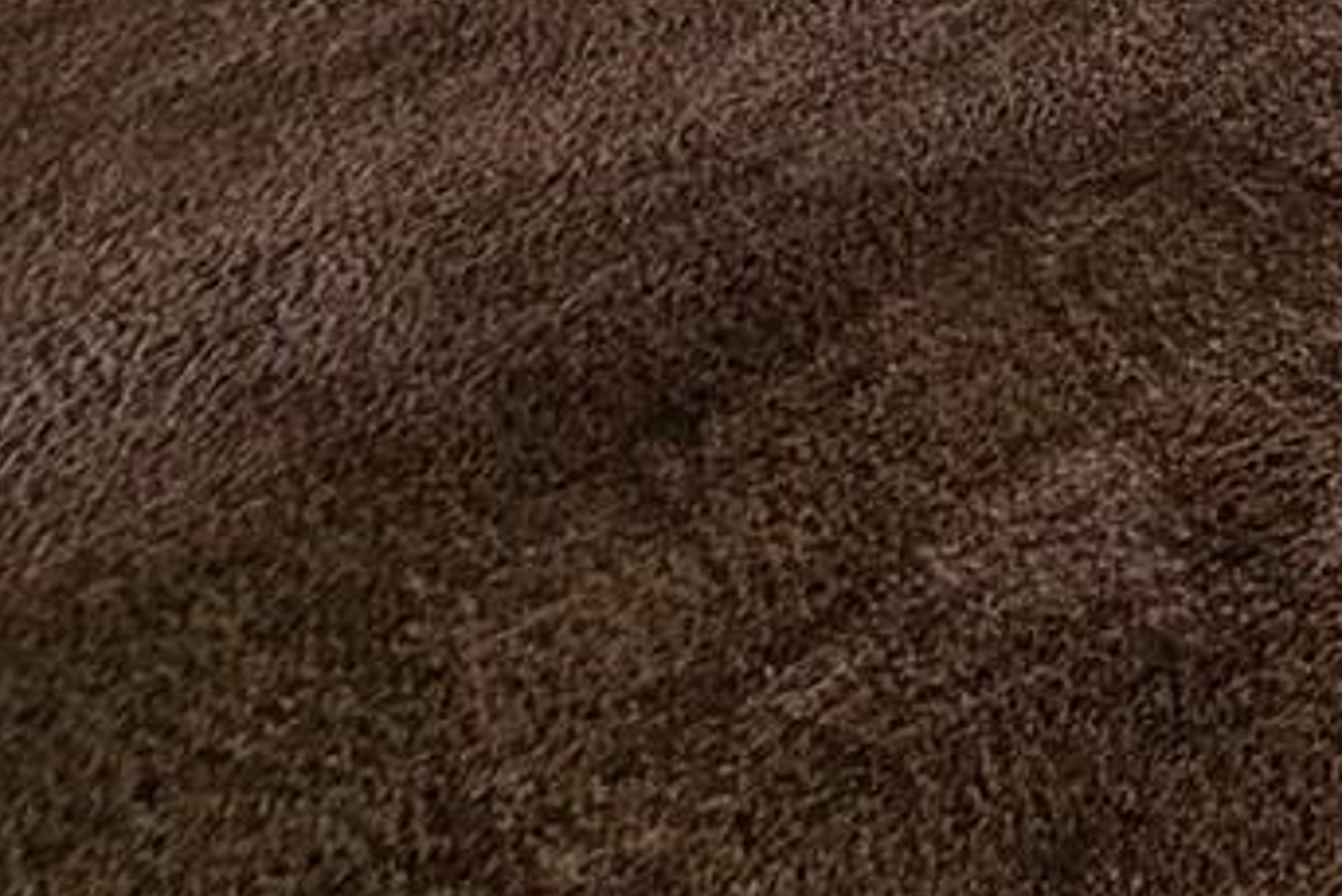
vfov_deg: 13.5
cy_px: -1405
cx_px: 2250
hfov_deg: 22.6
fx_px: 2349
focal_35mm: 63
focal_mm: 2.2
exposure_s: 1/60.2
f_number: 2.2
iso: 64
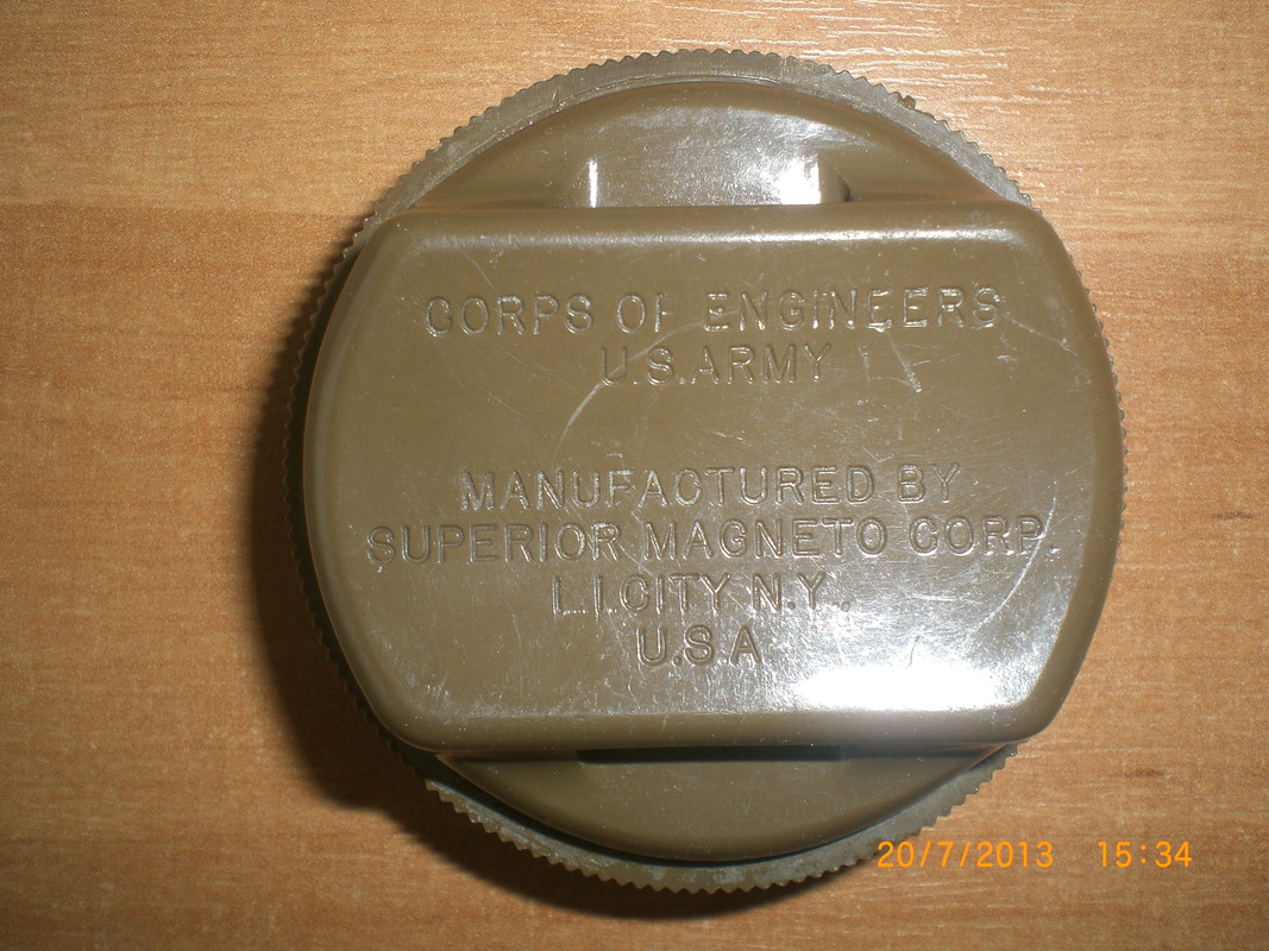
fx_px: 1393
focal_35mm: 38
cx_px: 634
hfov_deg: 49.0
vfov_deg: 37.7
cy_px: 476
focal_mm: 6.3
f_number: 4.4
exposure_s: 1/60
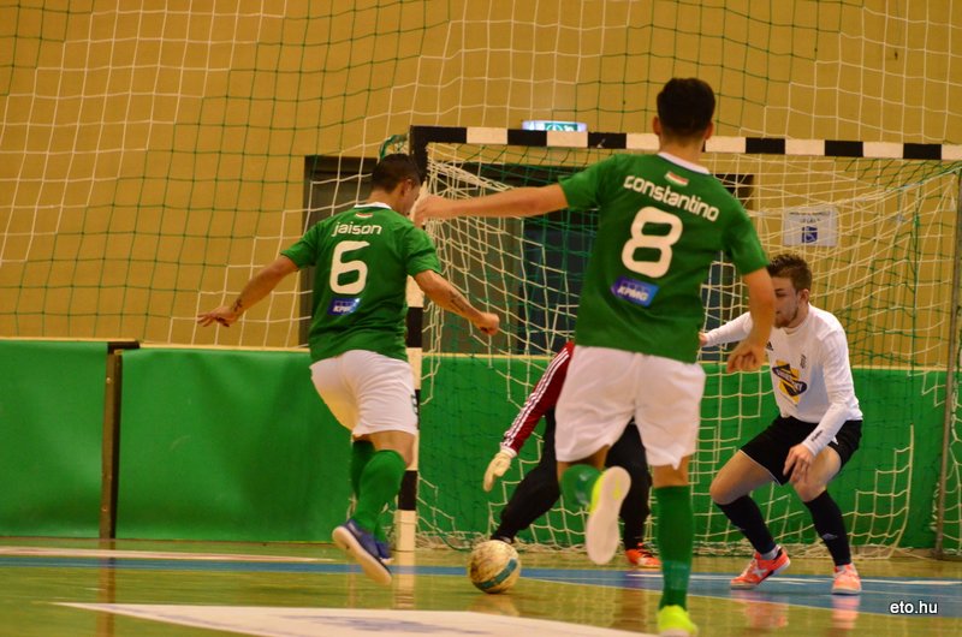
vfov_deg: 4.3
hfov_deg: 6.6
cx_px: 481
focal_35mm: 315
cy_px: 318
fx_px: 8401
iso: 4000
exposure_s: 1/320
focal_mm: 210
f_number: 5.3
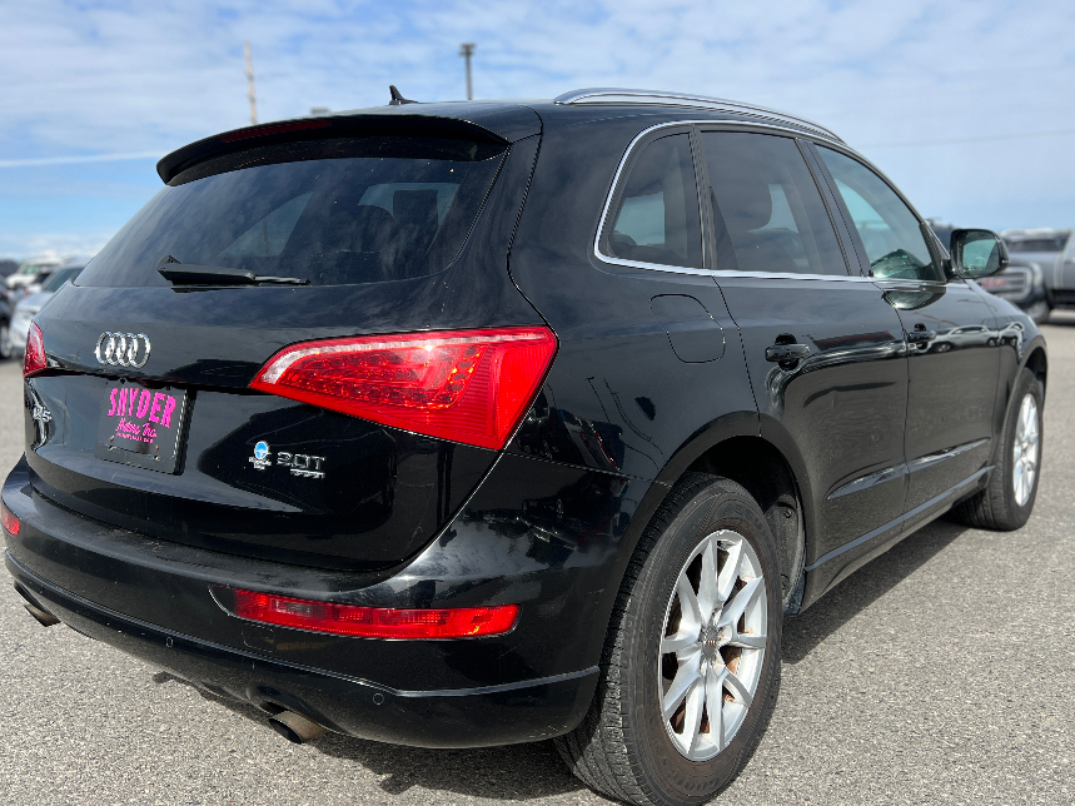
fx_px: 963
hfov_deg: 58.3
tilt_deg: -10.0
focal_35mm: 31
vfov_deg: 45.4
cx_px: 519
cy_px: 404
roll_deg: +2.0
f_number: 1.5
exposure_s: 1/3165
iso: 50
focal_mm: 5.7
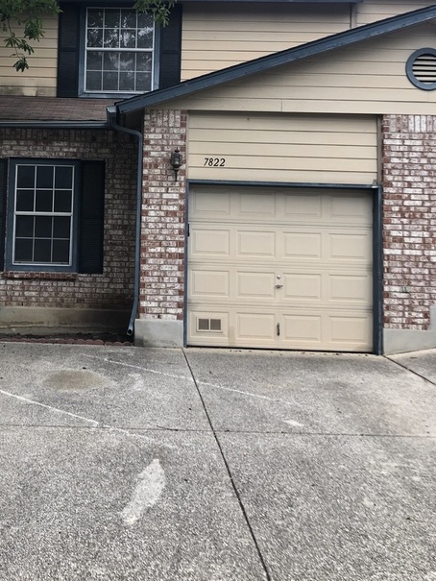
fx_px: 839
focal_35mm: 50
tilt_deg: +6.1
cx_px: 83
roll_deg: -2.2
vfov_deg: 37.5
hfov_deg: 28.5
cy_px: 171
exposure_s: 1/120
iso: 32
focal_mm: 3.99
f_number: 1.8
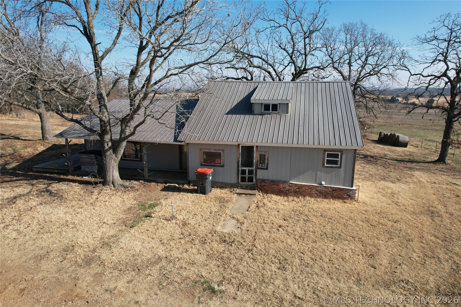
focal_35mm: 22
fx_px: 282
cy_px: 154
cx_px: 230
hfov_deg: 78.6
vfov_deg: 57.2
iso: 100
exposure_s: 1/1500
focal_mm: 8.38
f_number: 2.8
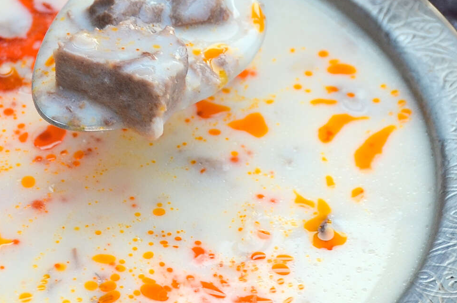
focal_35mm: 210
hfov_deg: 9.8
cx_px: 189
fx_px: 2655
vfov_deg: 6.5
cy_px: 123
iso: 200
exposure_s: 1/125
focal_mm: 45
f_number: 4.8
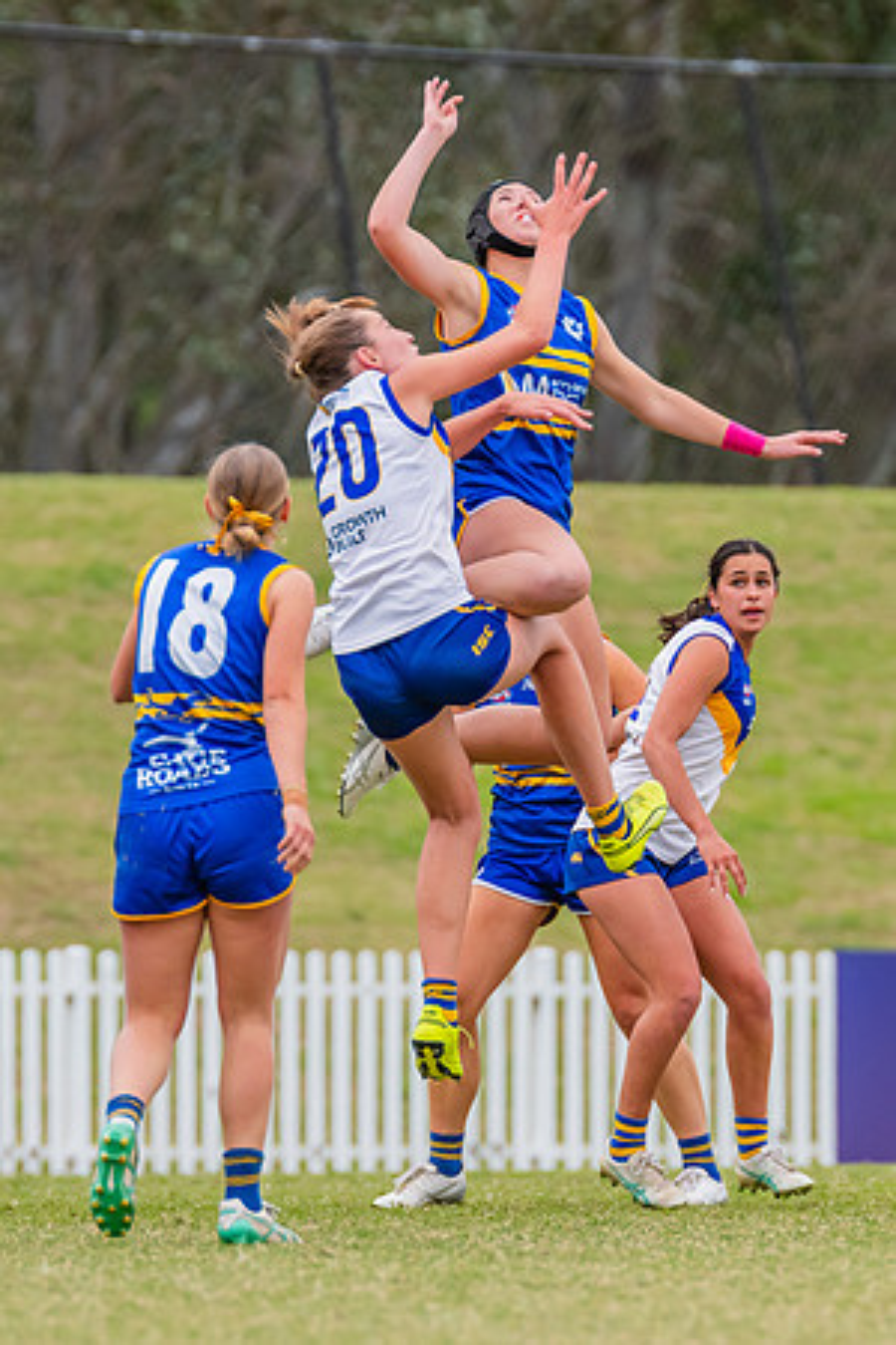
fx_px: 28829
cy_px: 600
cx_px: 517
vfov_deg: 2.7
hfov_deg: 1.8
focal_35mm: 772
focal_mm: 420
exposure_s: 1/1250
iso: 800
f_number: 6.3
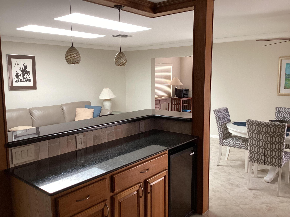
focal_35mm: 31
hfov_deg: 58.4
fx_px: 260
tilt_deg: -7.9
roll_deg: -0.1
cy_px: 108
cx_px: 145
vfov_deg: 45.4
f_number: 2.4
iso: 125
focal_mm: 3.3
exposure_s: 1/60
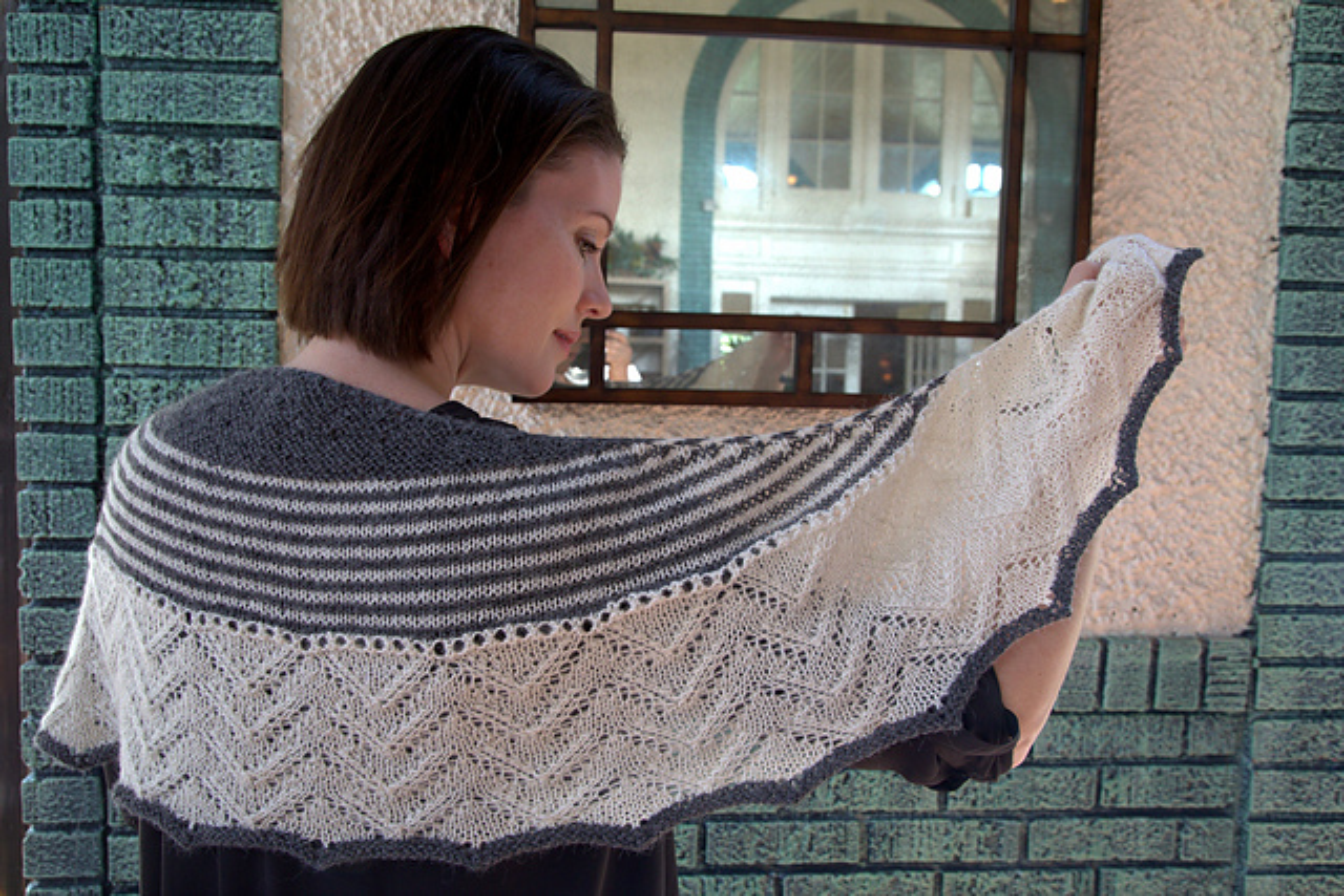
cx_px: 672
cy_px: 448
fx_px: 1195
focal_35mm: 32
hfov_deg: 58.7
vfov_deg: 41.1
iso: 1600
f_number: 8
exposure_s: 1/60
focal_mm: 32
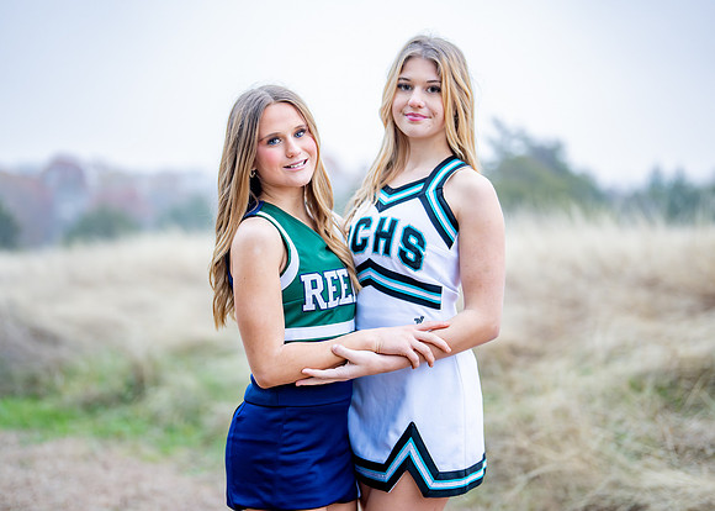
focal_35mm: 58
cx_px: 356
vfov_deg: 24.3
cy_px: 252
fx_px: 1186
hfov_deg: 33.5
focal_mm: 50
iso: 1250
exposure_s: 1/400
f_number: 1.2
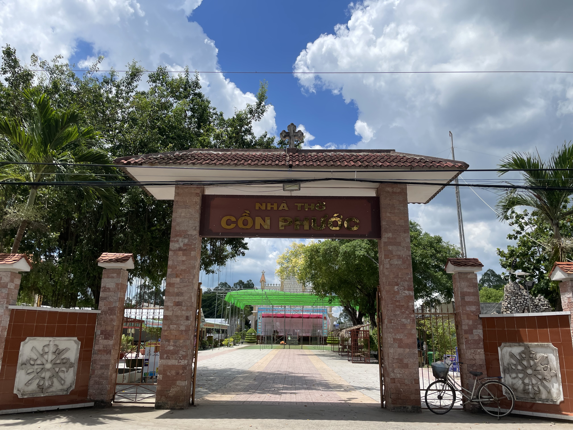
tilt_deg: +16.2
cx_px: 286
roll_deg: -1.0
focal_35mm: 26
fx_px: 430
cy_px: 215
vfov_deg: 53.1
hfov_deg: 67.3
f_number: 1.6
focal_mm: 4.2
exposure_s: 1/5051
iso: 32
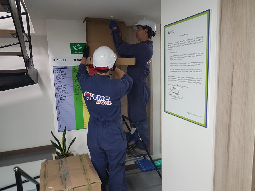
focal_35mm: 26
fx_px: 192
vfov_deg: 53.1
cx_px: 128
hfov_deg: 67.3
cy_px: 96
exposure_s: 1/24
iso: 160
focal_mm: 4.2
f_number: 1.7
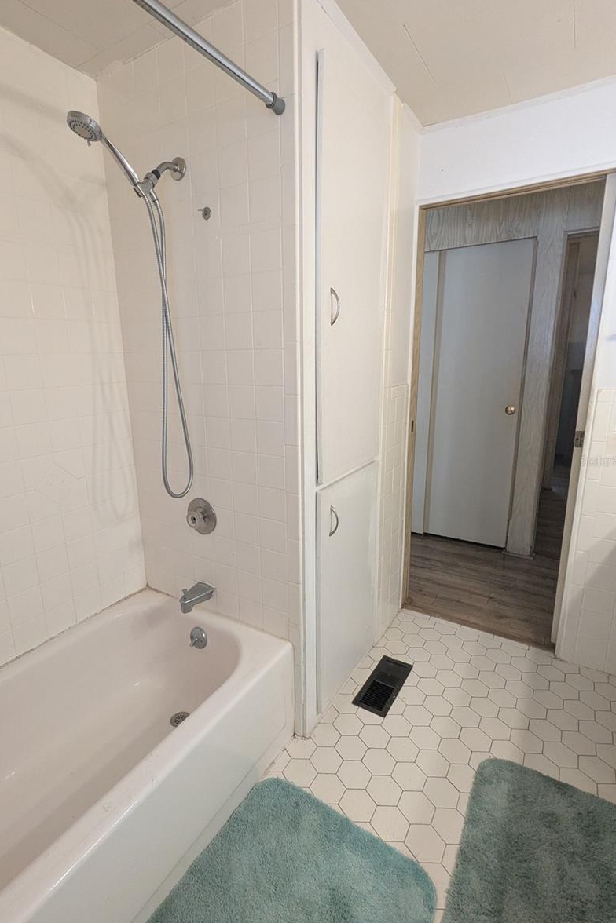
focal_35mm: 17
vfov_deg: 93.3
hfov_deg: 70.3
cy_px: 461
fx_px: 436
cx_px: 282
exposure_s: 1/60
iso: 218
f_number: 2.2
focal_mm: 2.35
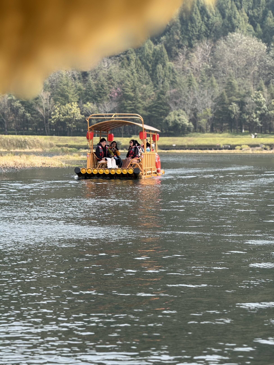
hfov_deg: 12.3
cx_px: 137
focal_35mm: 120
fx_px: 1266
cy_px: 182
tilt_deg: -1.0
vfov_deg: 16.4
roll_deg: +0.2
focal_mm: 15.66
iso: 50
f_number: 2.8
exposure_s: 1/447
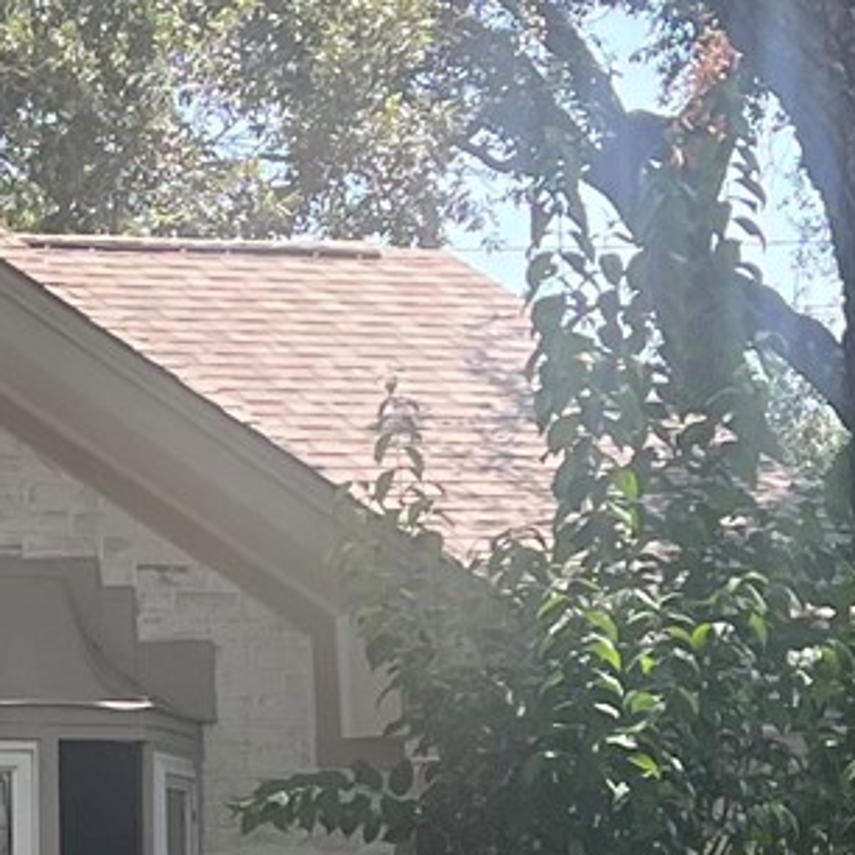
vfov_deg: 11.3
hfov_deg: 11.1
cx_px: -274
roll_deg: +0.9
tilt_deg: +4.7
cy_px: 648
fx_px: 4303
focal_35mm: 154
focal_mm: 5.7
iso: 50
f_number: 1.5
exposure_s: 1/523
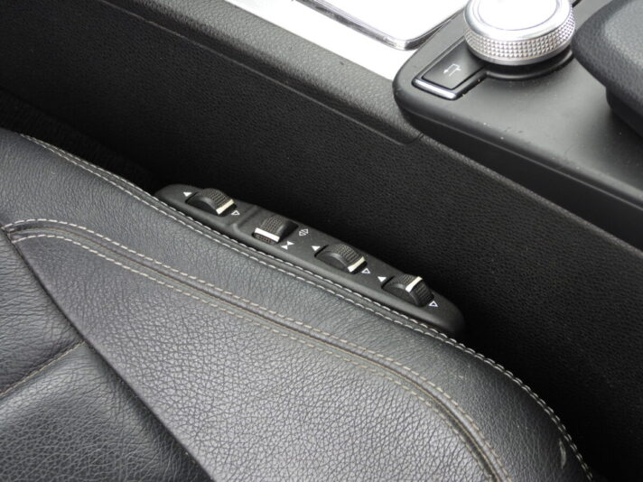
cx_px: 322
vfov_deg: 11.9
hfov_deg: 15.8
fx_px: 2322
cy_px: 241
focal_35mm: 125
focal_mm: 22.5
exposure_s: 1/60
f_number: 4
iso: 160
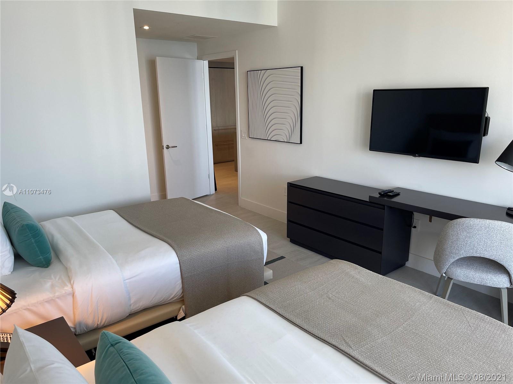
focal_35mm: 26
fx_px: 385
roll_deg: +0.7
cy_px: 192
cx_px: 256
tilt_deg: -15.6
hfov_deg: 67.3
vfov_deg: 53.1
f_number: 1.6
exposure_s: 1/120
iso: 64
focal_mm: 5.1
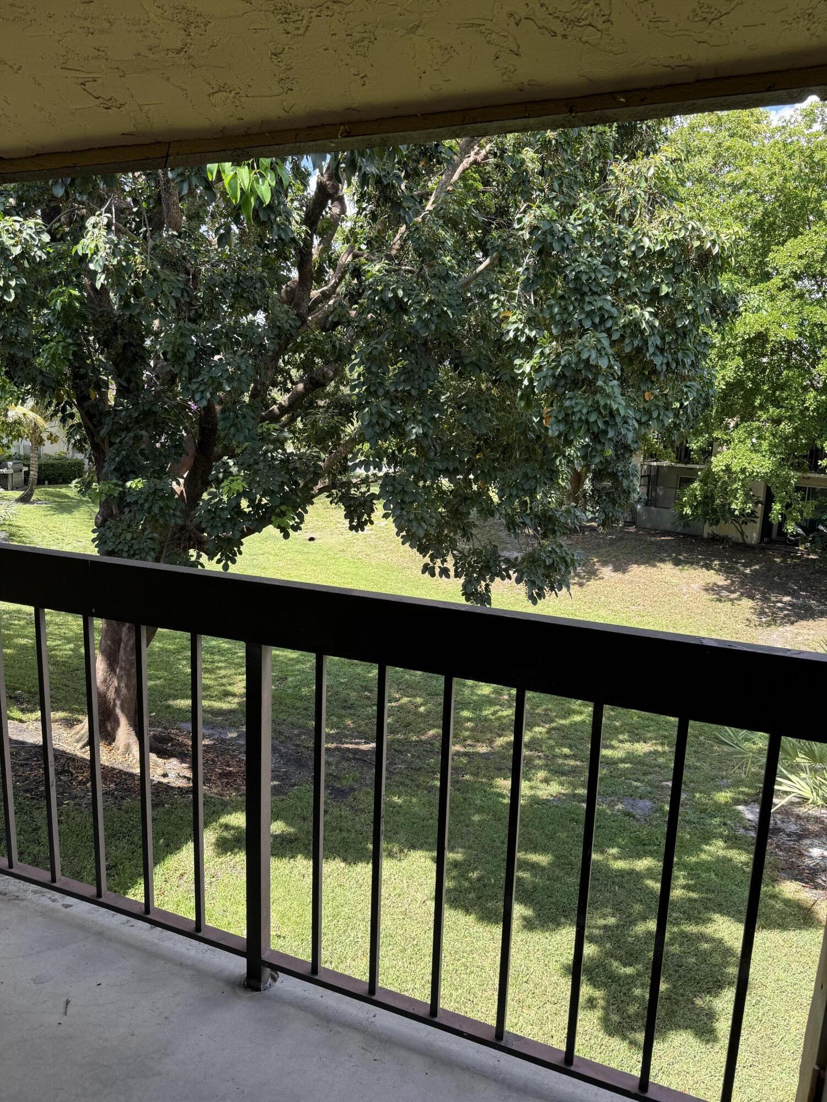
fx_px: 765
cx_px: 414
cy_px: 551
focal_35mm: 24
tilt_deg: -11.2
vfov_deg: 71.6
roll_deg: -1.9
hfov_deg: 56.8
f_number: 1.78
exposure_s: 1/456
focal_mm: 6.76
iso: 80
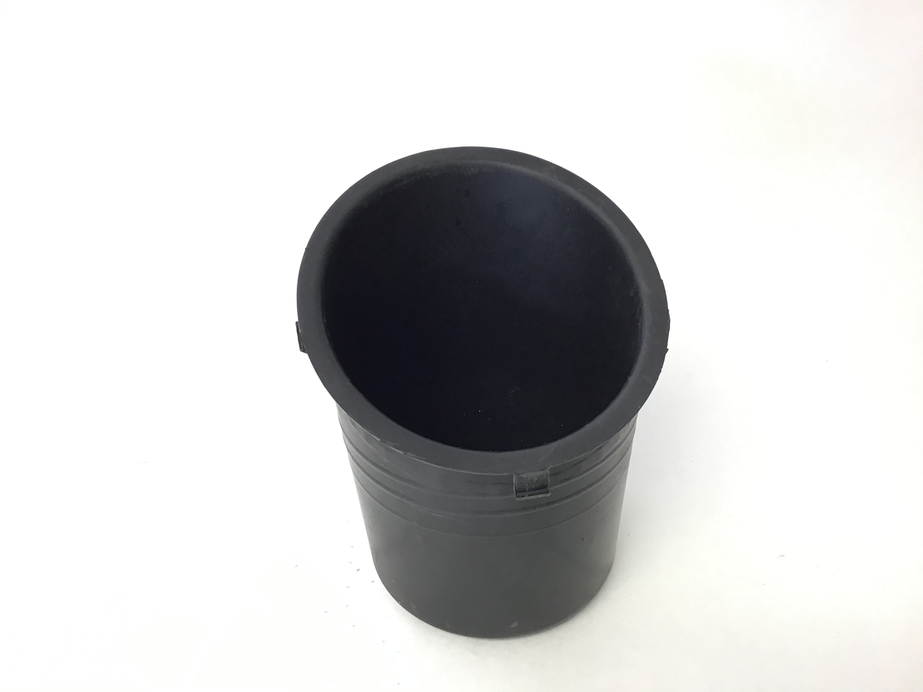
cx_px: 462
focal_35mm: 31
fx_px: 827
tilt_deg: -35.3
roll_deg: +4.8
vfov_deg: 45.4
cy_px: 346
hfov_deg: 58.4
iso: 40
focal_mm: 3.3
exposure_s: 1/30
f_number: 2.4
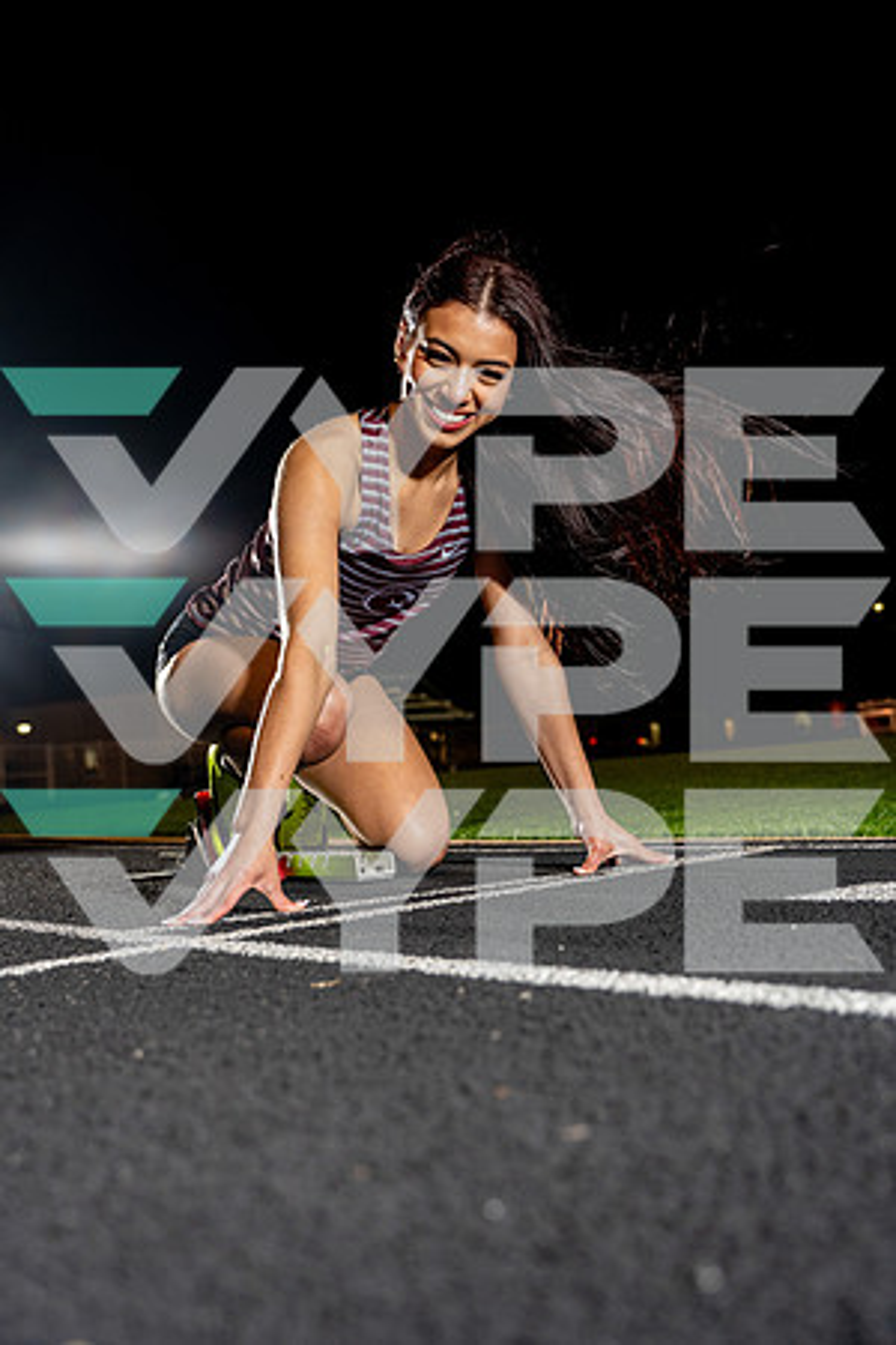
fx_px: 1381
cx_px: 448
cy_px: 672
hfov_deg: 35.9
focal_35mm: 37
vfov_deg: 51.9
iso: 800
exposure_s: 1/250
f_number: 4
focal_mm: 37
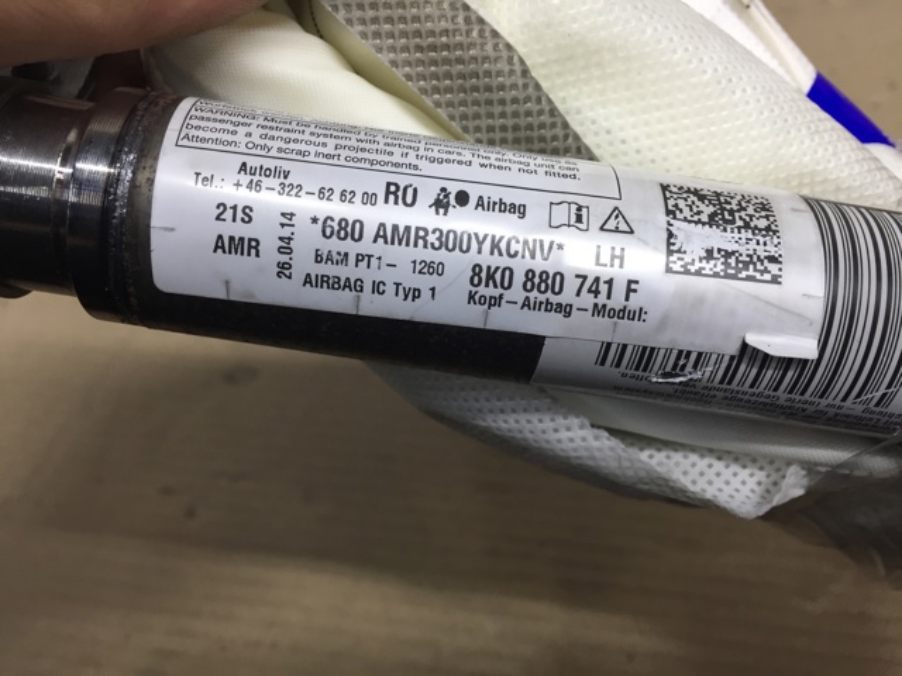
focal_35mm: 29
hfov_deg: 61.7
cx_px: 451
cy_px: 338
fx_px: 756
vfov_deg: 48.2
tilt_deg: -47.9
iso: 40
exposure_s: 1/33
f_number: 2.2
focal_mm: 4.15
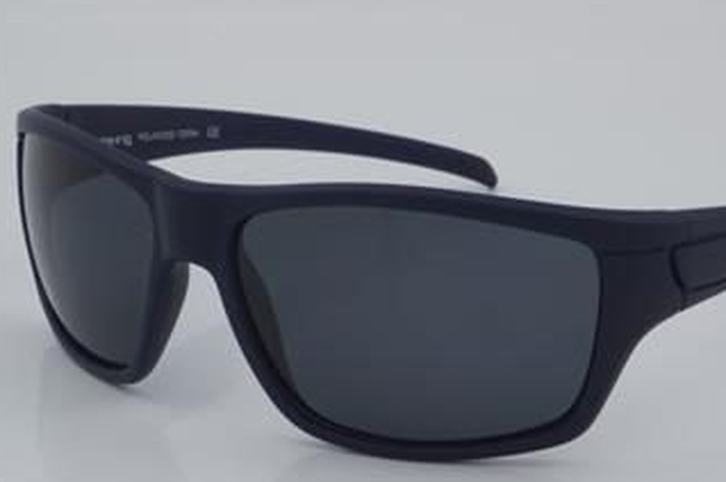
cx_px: 444
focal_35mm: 94
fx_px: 1894
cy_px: 271
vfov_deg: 14.5
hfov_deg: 21.7
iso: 100
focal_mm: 50
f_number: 32
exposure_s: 1/4
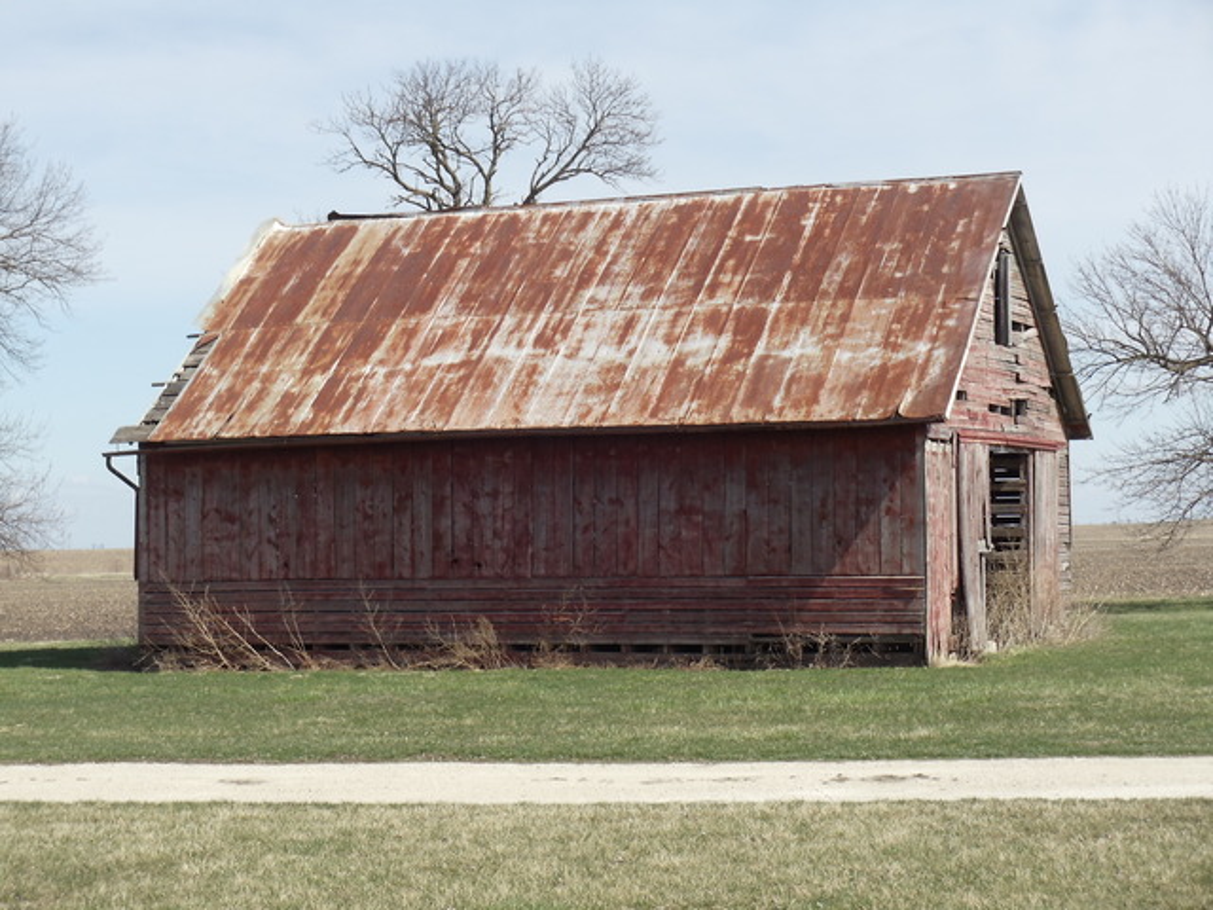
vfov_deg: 16.2
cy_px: 455
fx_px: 3189
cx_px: 606
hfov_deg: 21.5
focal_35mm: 91
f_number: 9.3
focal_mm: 12.35
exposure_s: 1/200
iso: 100
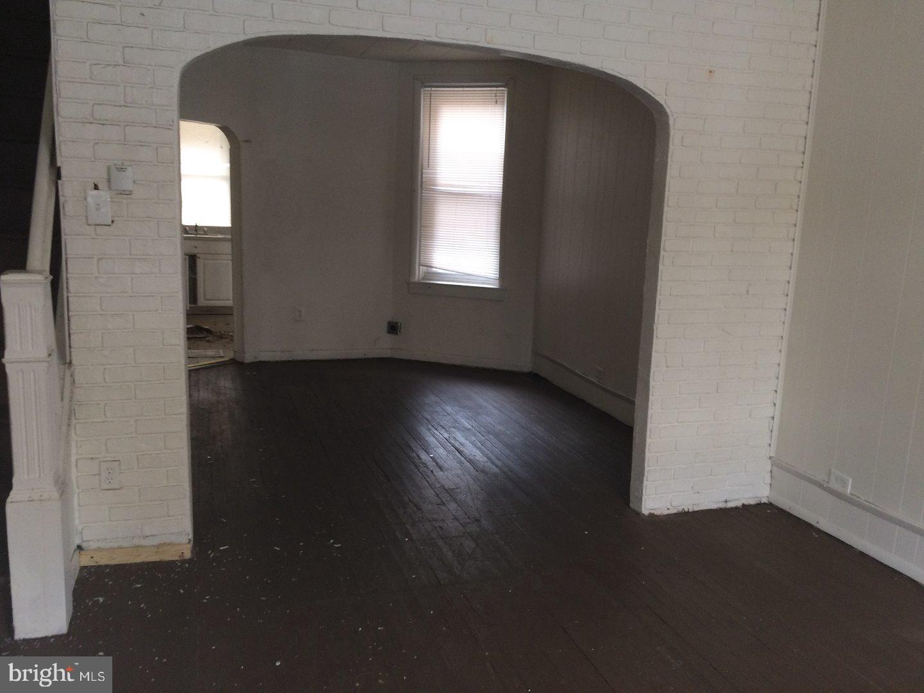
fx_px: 774
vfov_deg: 48.2
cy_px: 346
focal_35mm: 29
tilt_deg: -11.7
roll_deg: -3.7
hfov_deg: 61.7
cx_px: 462
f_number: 2.2
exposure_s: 1/30
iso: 80
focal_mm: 4.15
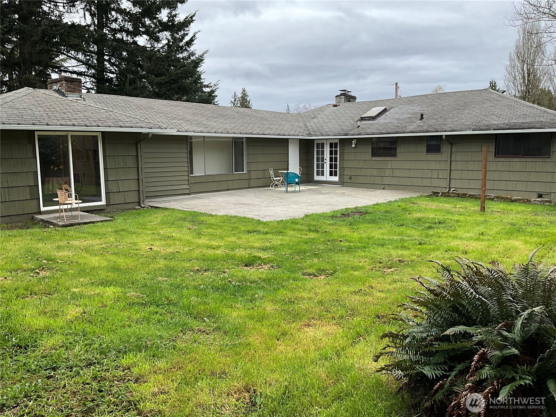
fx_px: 466
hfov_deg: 61.7
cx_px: 278
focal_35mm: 29
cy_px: 208
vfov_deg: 48.2
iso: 25
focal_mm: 3
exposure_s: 1/461
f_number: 1.8
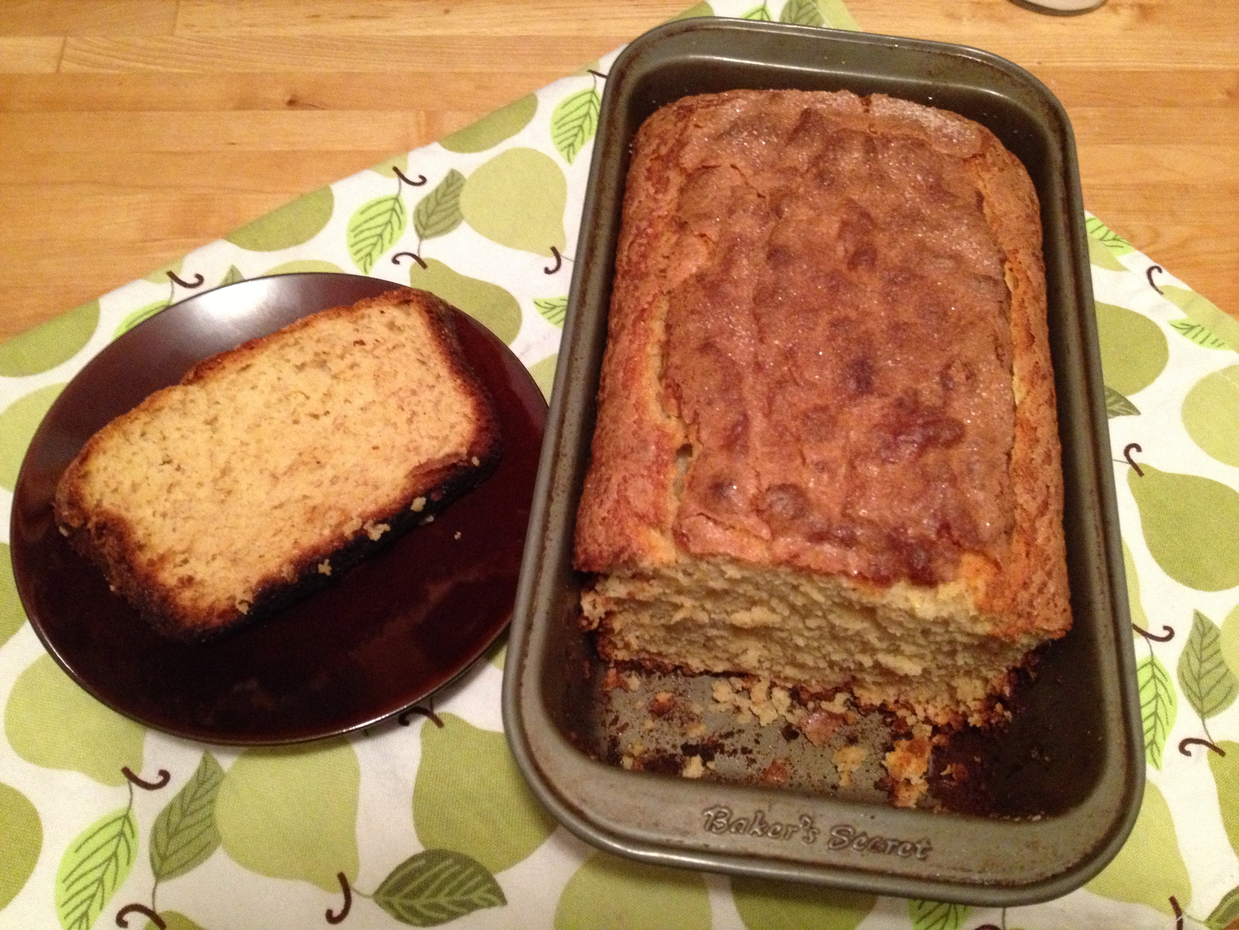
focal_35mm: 35
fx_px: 1253
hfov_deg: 52.6
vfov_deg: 40.7
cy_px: 465
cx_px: 620
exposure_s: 1/15
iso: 500
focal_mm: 4.28
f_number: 2.4
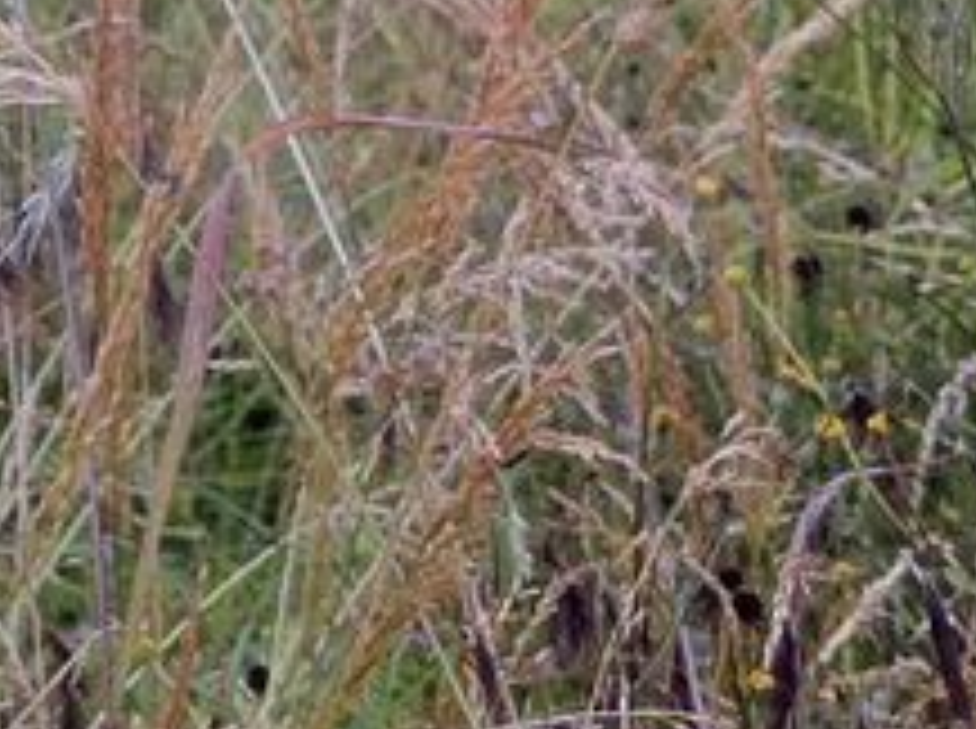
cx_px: -747
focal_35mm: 161
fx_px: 4532
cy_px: -353
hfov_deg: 11.5
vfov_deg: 9.0
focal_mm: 3.85
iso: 80
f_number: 2.8
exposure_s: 1/256
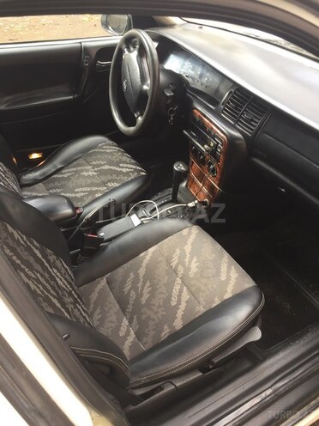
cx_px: 160
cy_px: 213
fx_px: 356
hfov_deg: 48.2
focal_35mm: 29
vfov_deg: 61.7
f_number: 2.2
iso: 32
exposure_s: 1/50
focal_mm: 4.15
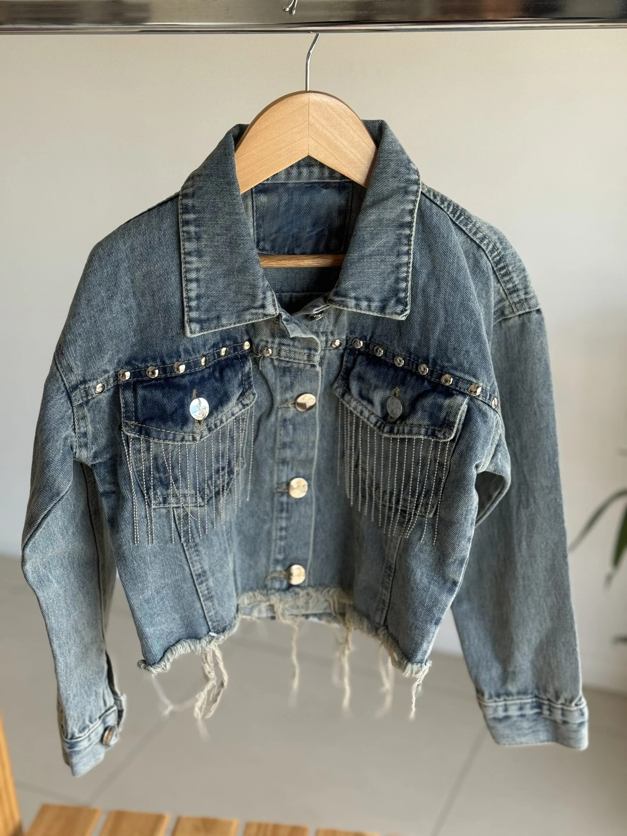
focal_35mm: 48
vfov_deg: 39.7
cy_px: 418
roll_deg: -0.2
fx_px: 1159
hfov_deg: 30.3
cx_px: 314
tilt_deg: -20.2
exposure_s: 1/227
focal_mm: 6.76
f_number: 1.78
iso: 64
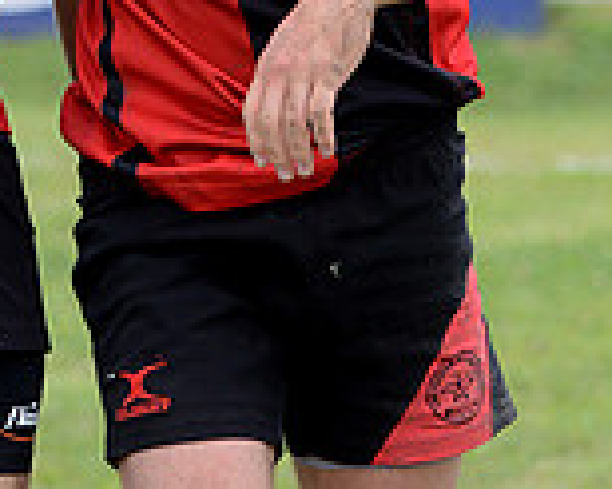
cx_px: 24
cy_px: -217
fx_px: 8652
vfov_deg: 3.2
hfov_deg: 4.0
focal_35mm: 478
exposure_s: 1/500
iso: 800
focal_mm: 135
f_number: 4
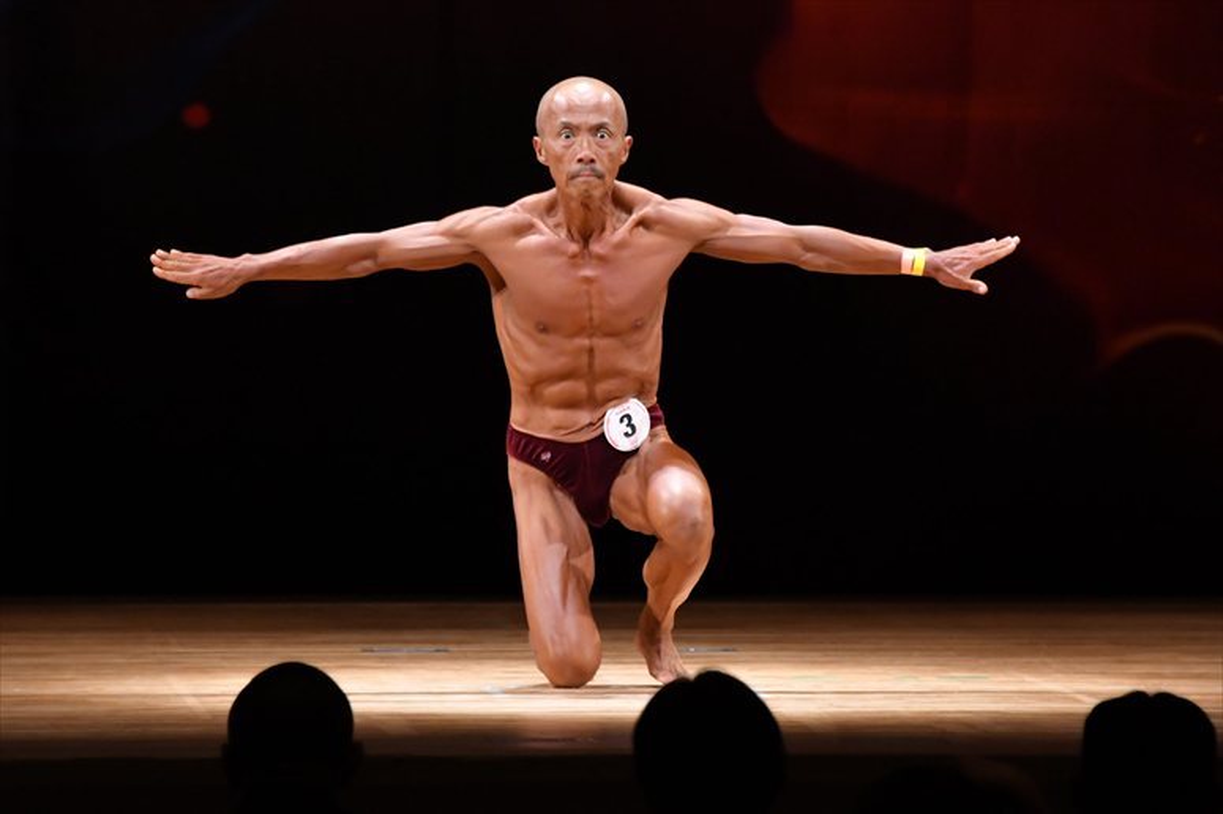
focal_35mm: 315
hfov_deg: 6.5
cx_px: 612
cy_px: 407
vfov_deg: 4.4
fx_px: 10696
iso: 4000
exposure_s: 1/400
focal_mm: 210
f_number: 5.6
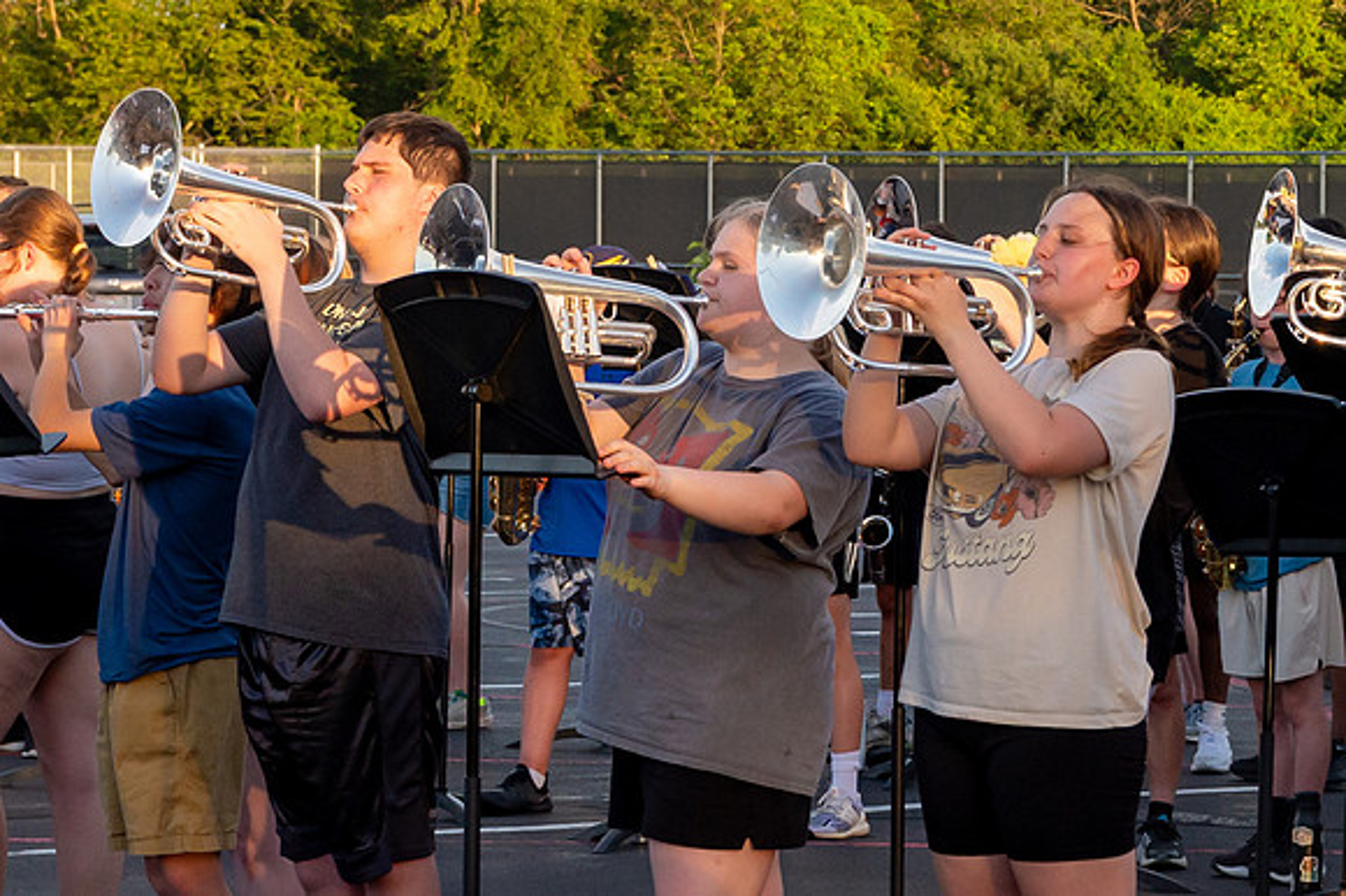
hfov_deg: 12.0
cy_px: 251
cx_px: 1062
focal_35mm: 171
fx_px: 6387
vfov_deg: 8.0
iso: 1250
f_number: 9
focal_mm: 70
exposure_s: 1/800
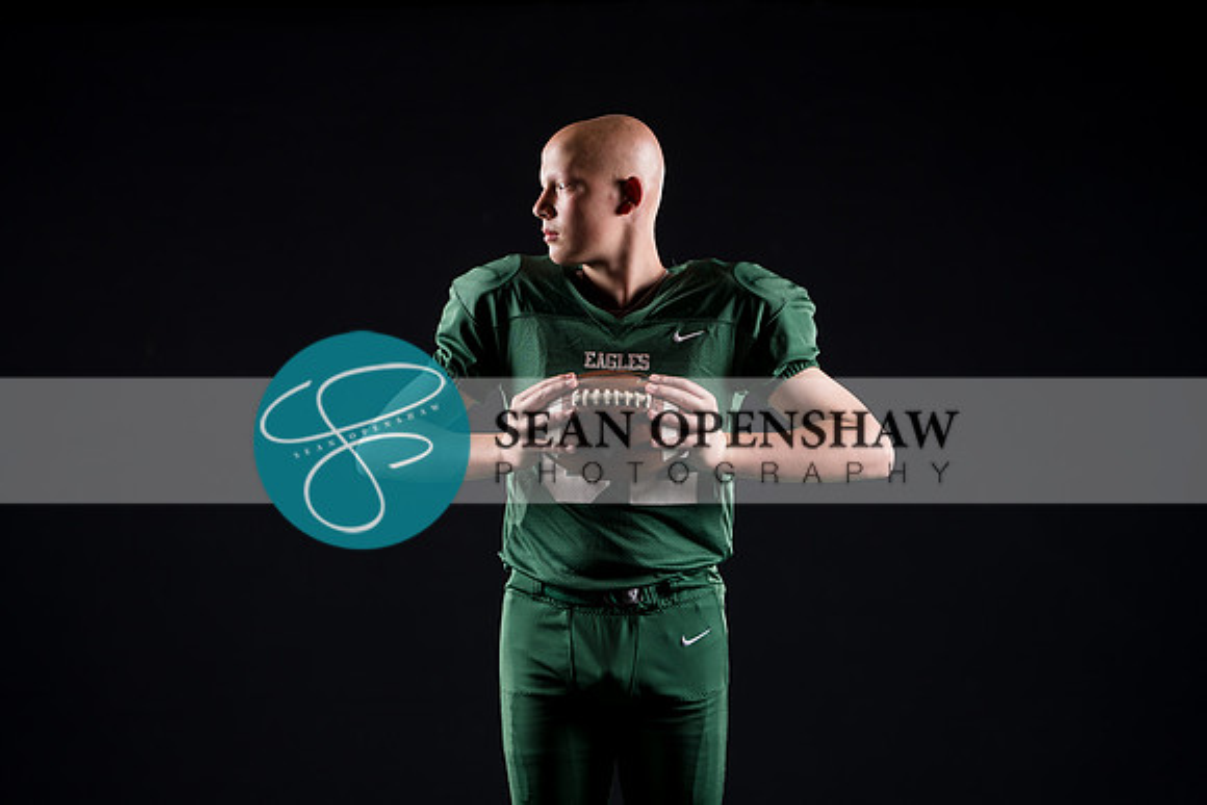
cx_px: 604
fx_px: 3085
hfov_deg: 22.1
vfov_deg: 14.9
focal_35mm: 92
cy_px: 402
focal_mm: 92
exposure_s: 1/125
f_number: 2.8
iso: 200
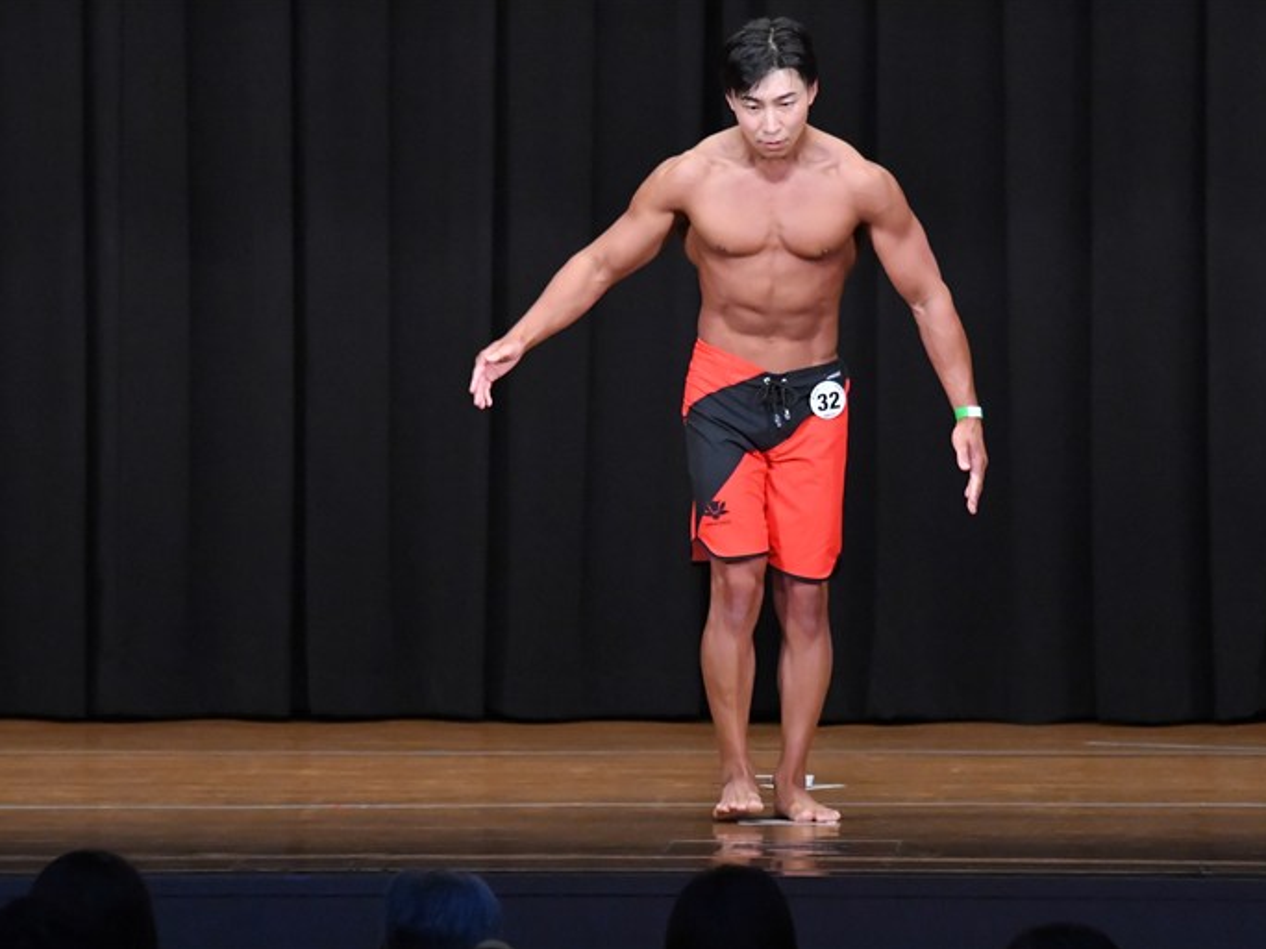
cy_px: 475
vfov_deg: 6.1
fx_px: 8960
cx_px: 673
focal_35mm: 245
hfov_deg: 8.1
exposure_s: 1/400
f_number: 5.6
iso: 8000
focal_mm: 150
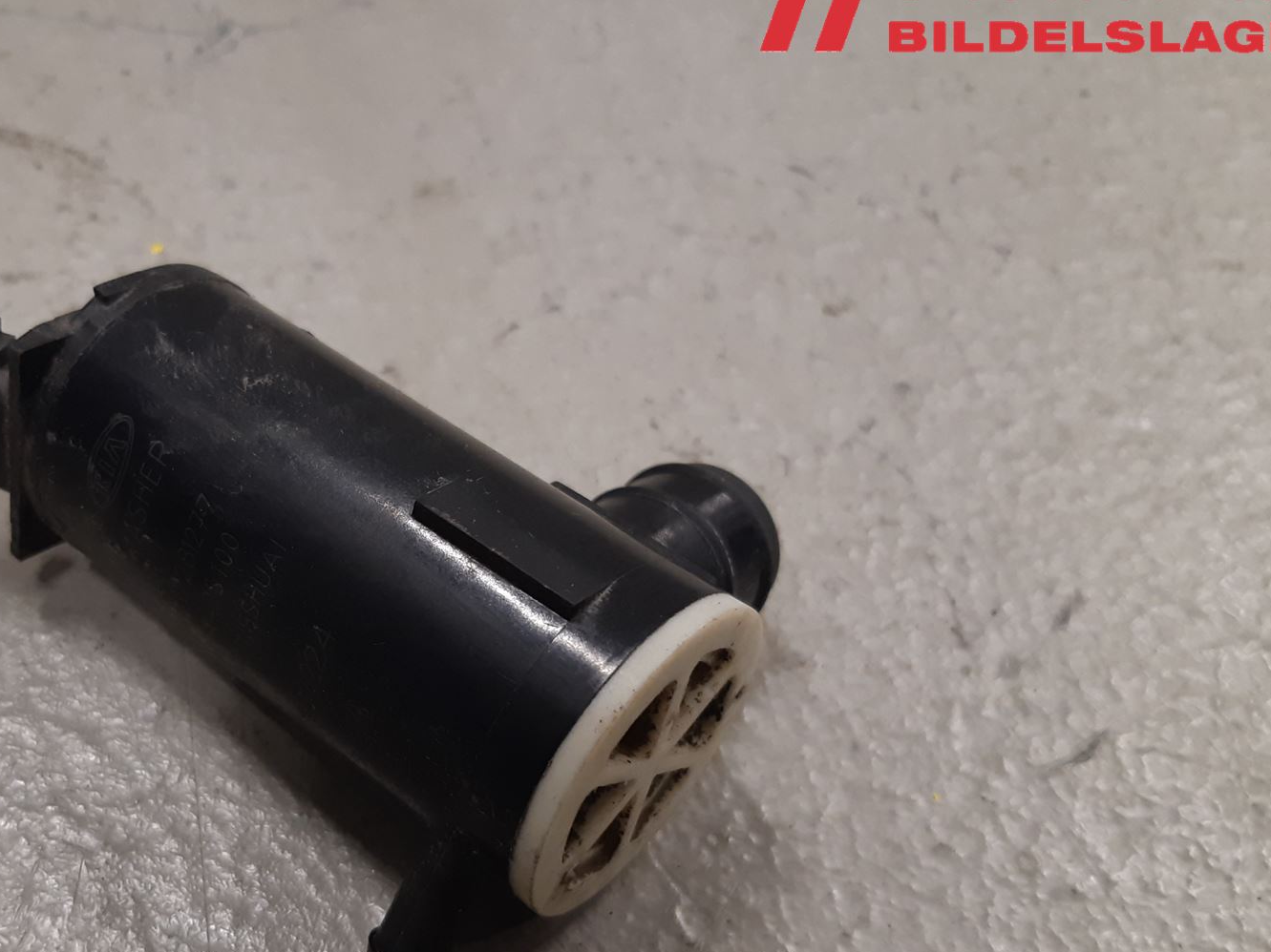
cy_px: 623
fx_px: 1469
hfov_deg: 45.7
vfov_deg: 35.7
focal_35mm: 40
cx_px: 369
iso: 100
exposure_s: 1/50
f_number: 1.7
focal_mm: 3.93
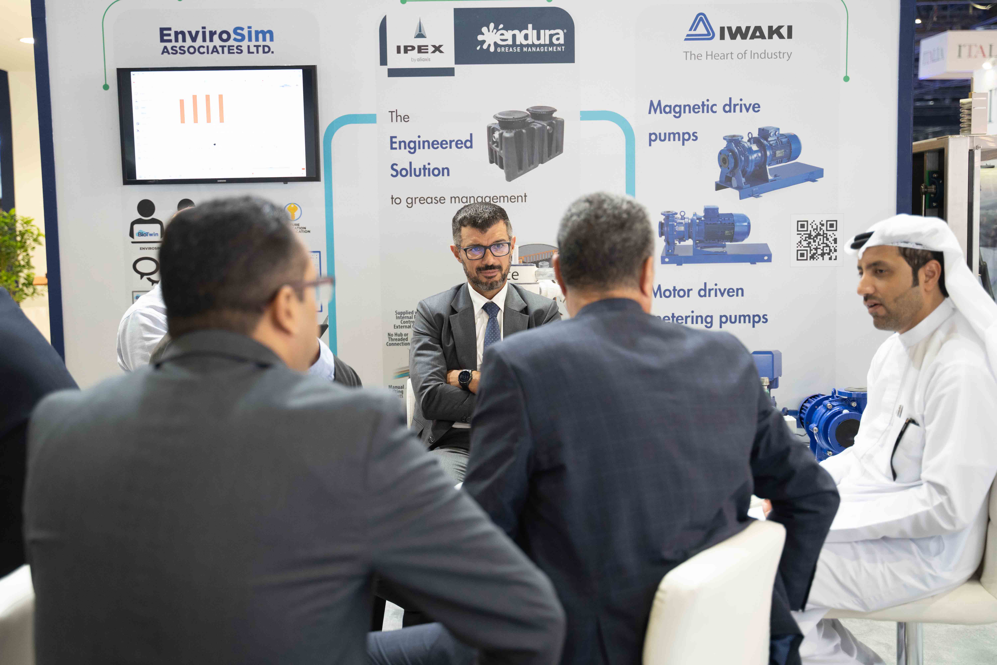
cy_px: 332
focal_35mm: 44
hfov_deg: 44.5
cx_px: 498
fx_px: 1218
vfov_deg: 30.5
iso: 1600
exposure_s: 1/125
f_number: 2.8
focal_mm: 44
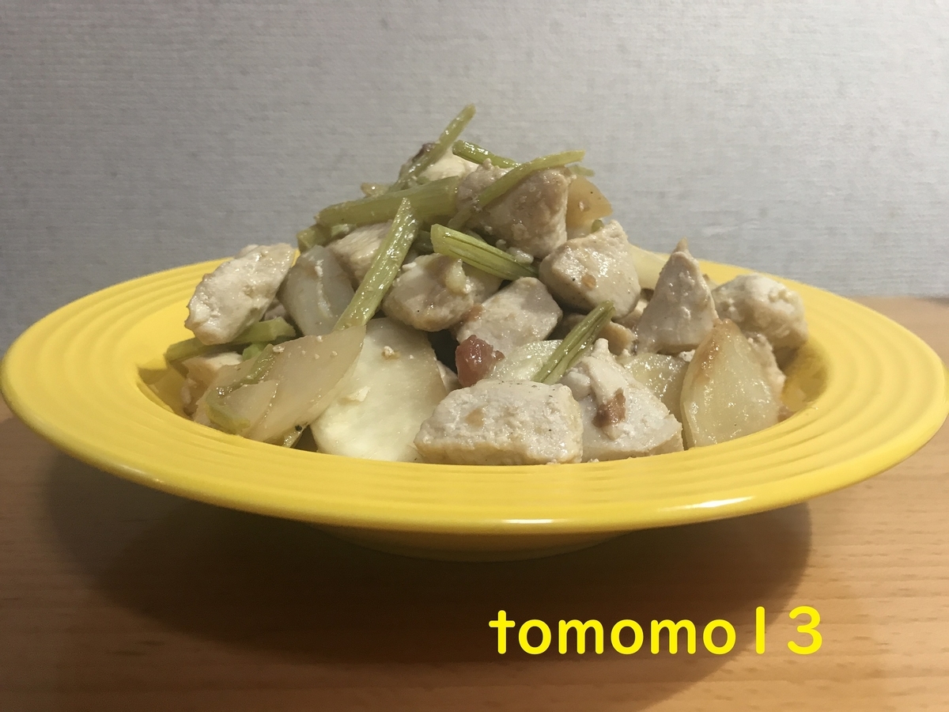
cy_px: 356
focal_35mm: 28
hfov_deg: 63.4
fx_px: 768
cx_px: 474
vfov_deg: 49.7
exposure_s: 1/17
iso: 50
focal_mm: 3.99
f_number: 1.8
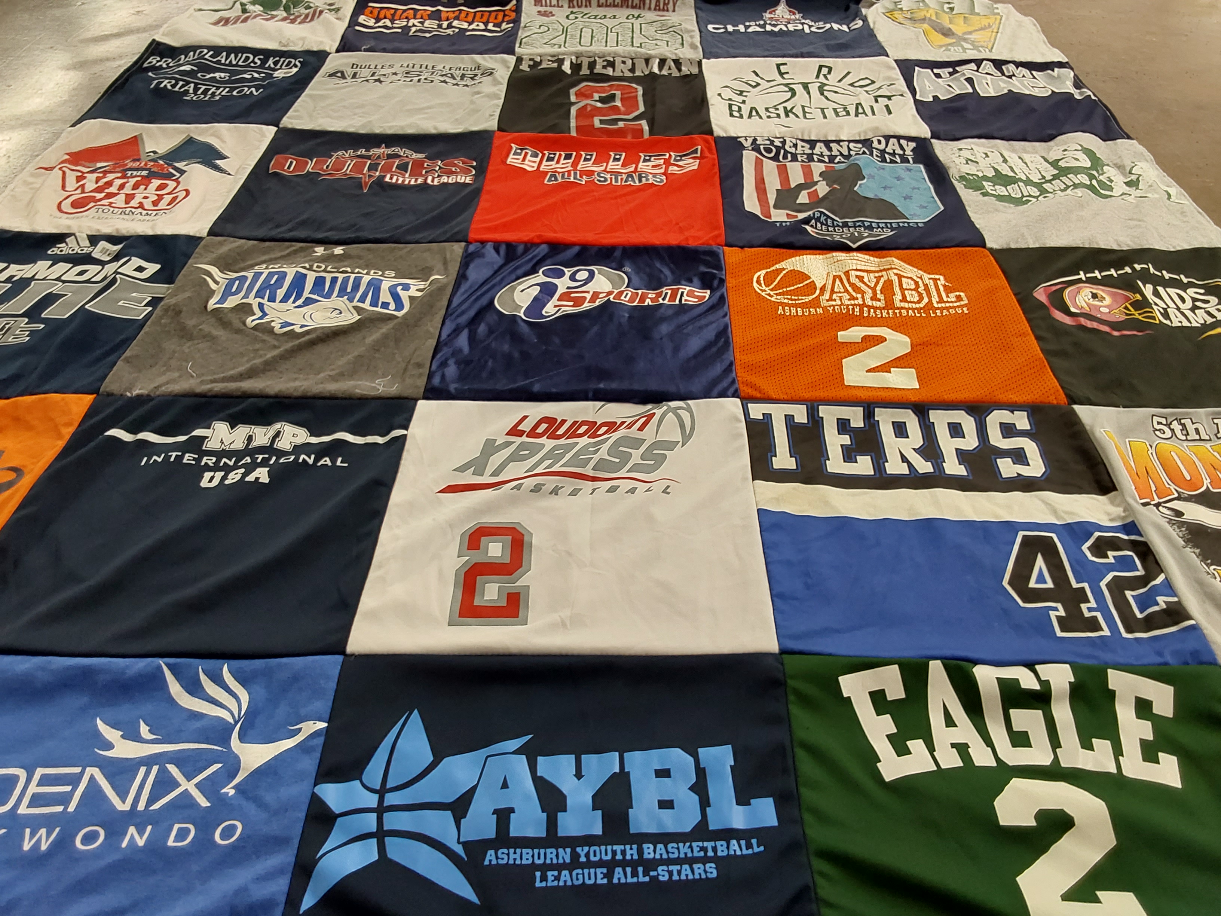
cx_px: 610
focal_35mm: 28
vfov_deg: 49.7
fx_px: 988
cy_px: 458
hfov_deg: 63.4
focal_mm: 2.91
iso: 80
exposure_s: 1/50
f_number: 1.9
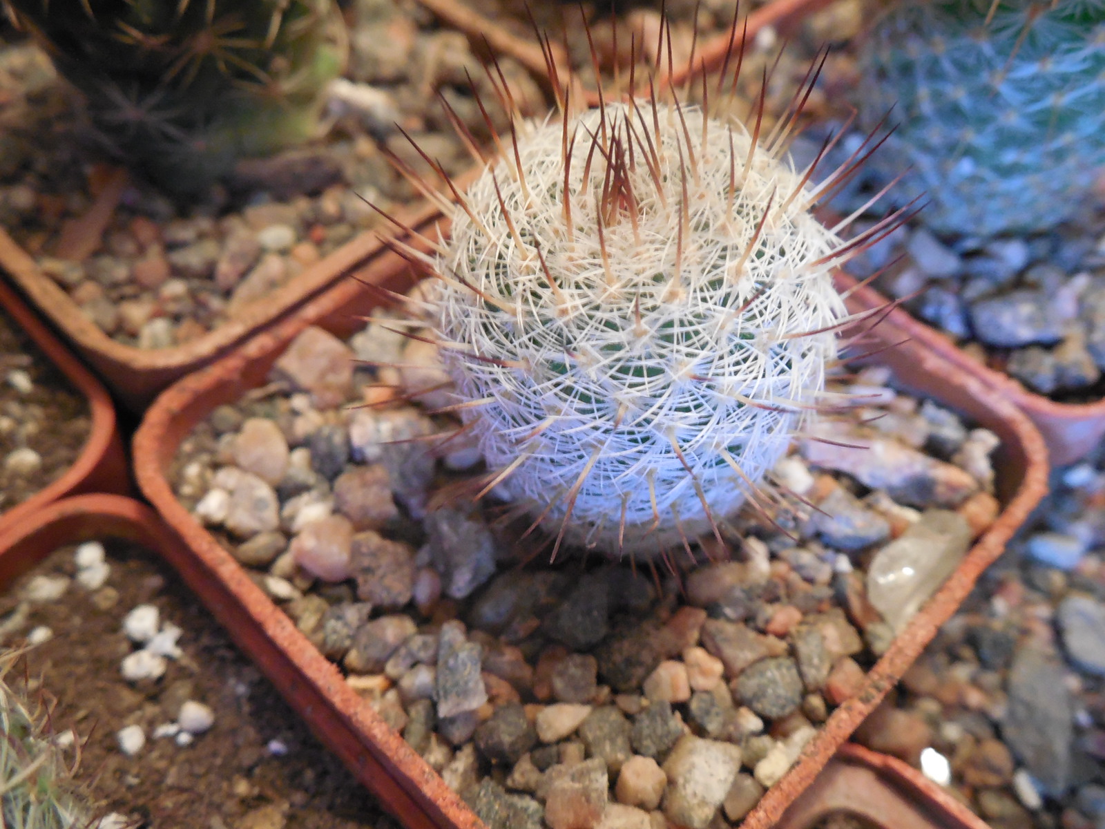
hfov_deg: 58.4
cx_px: 552
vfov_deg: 45.4
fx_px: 990
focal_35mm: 31
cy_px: 414
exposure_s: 1/6
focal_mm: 5.6
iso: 800
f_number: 3.6
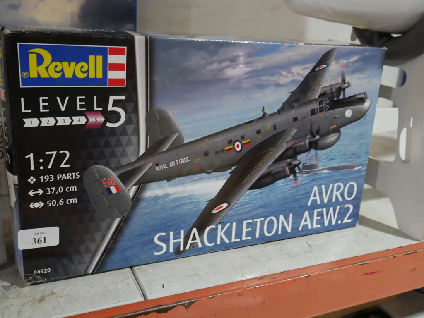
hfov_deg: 51.3
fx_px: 441
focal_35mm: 36
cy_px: 159
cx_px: 212
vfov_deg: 39.7
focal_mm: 18
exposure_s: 1/60
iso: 500
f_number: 4
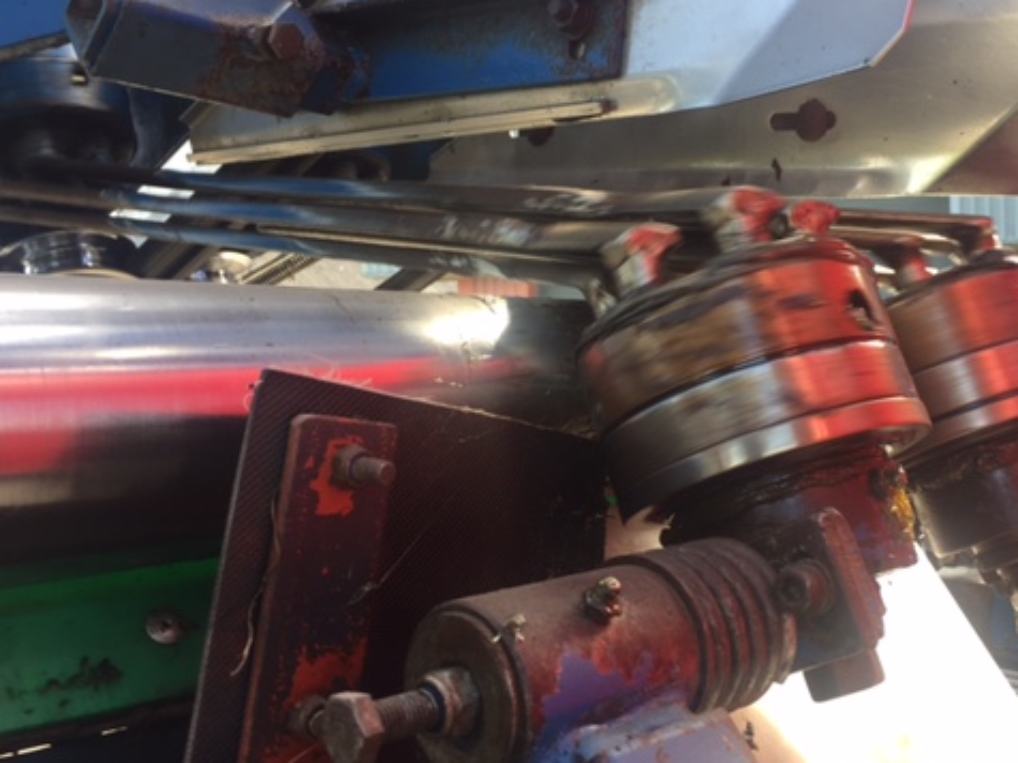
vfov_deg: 36.8
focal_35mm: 39
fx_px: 1147
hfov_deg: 47.6
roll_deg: +1.0
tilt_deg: +1.2
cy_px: 351
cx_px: 614
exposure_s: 1/115
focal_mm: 4.15
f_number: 2.2
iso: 32
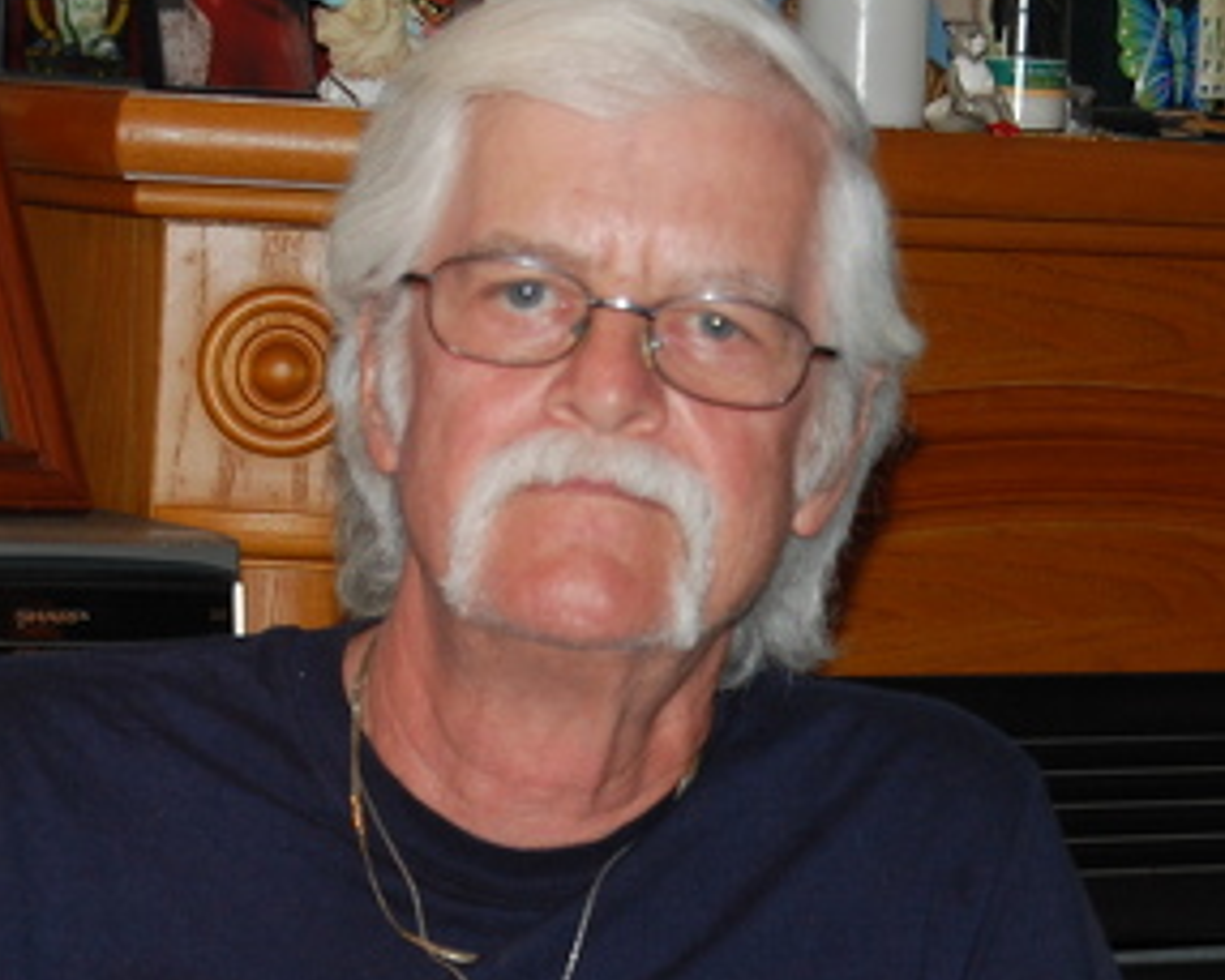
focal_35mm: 172
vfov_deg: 9.0
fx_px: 6238
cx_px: 702
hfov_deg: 11.2
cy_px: 858
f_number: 5.6
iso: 400
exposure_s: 1/60
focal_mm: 50
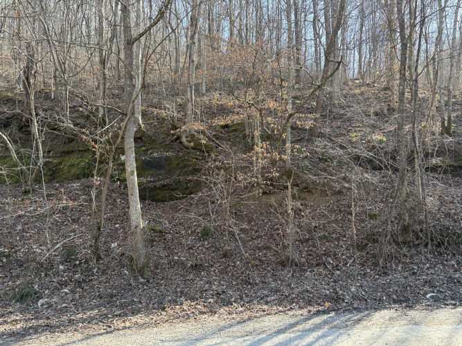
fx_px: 347
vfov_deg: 53.0
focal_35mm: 26
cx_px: 231
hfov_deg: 67.3
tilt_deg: +9.1
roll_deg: +0.5
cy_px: 173
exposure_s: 1/316
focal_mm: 5.96
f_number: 1.6
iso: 64
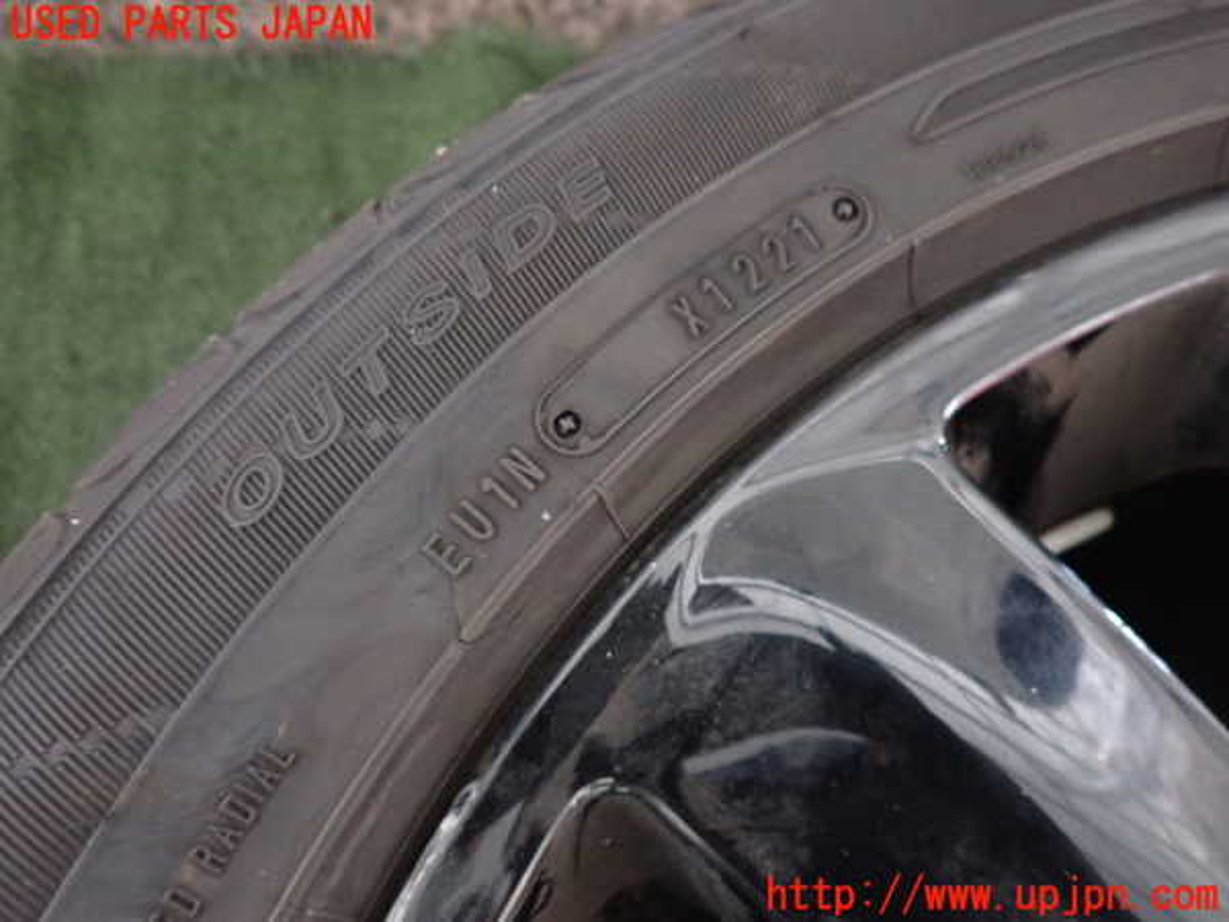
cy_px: 461
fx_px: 888
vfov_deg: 54.9
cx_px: 614
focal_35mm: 25
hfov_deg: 69.4
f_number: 2
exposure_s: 1/25
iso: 800
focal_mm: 4.5
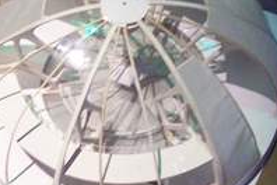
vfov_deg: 10.7
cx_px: 175
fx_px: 985
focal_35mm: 128
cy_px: 132
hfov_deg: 16.0
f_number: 2.8
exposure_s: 1/10
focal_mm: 8
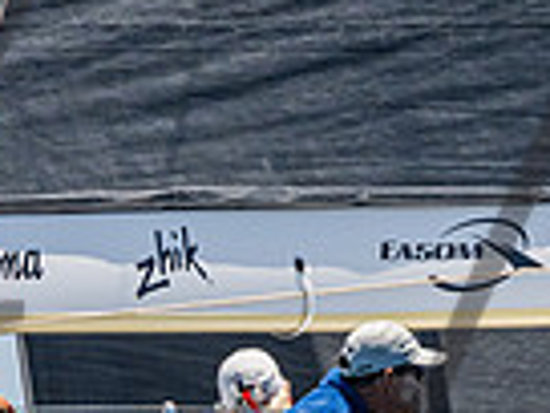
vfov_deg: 1.3
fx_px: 18097
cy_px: 425
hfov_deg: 1.7
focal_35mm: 1139
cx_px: 588
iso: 500
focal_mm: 230
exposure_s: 1/2500
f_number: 8
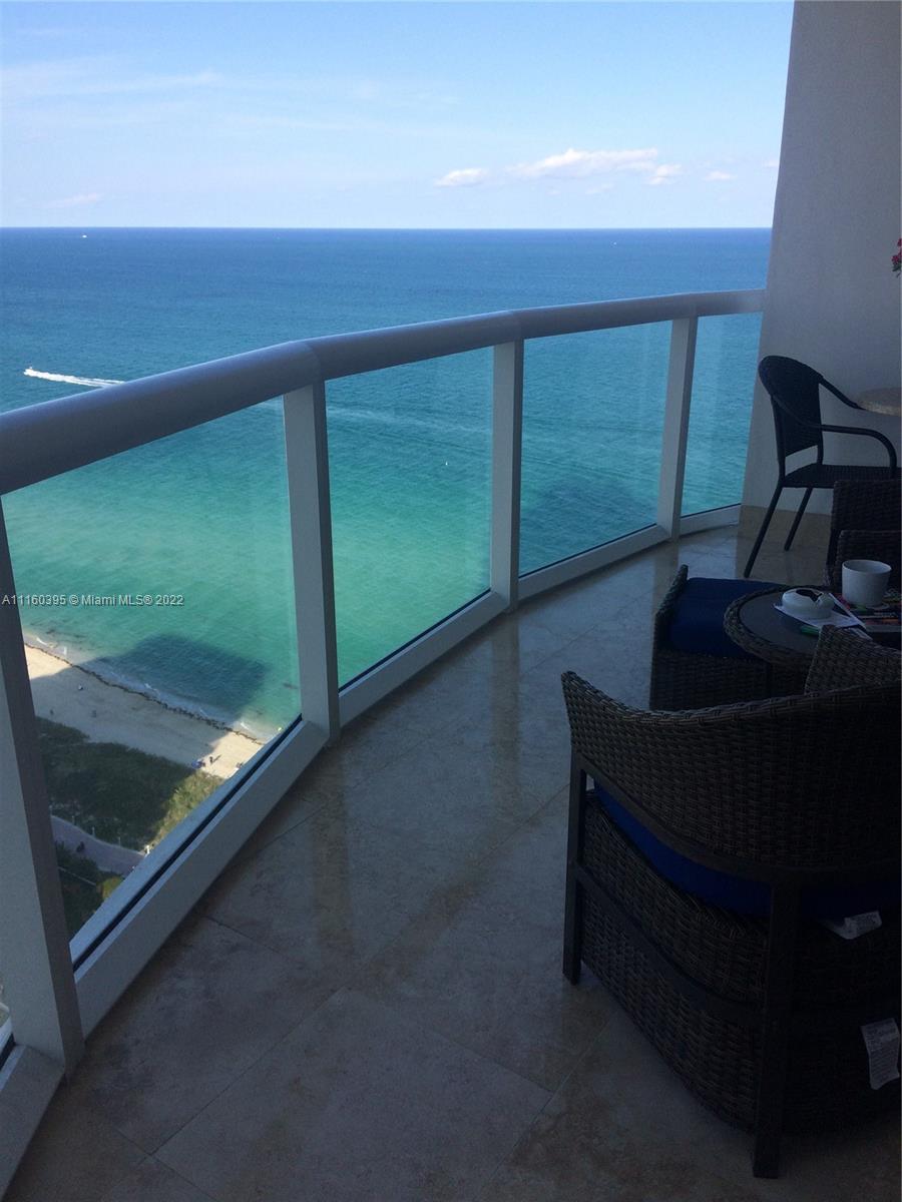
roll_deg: -1.0
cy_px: 601
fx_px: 1008
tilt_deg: -21.3
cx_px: 451
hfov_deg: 48.2
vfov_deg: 61.7
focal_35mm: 29
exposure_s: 1/1709
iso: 32
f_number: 2.2
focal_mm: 4.15
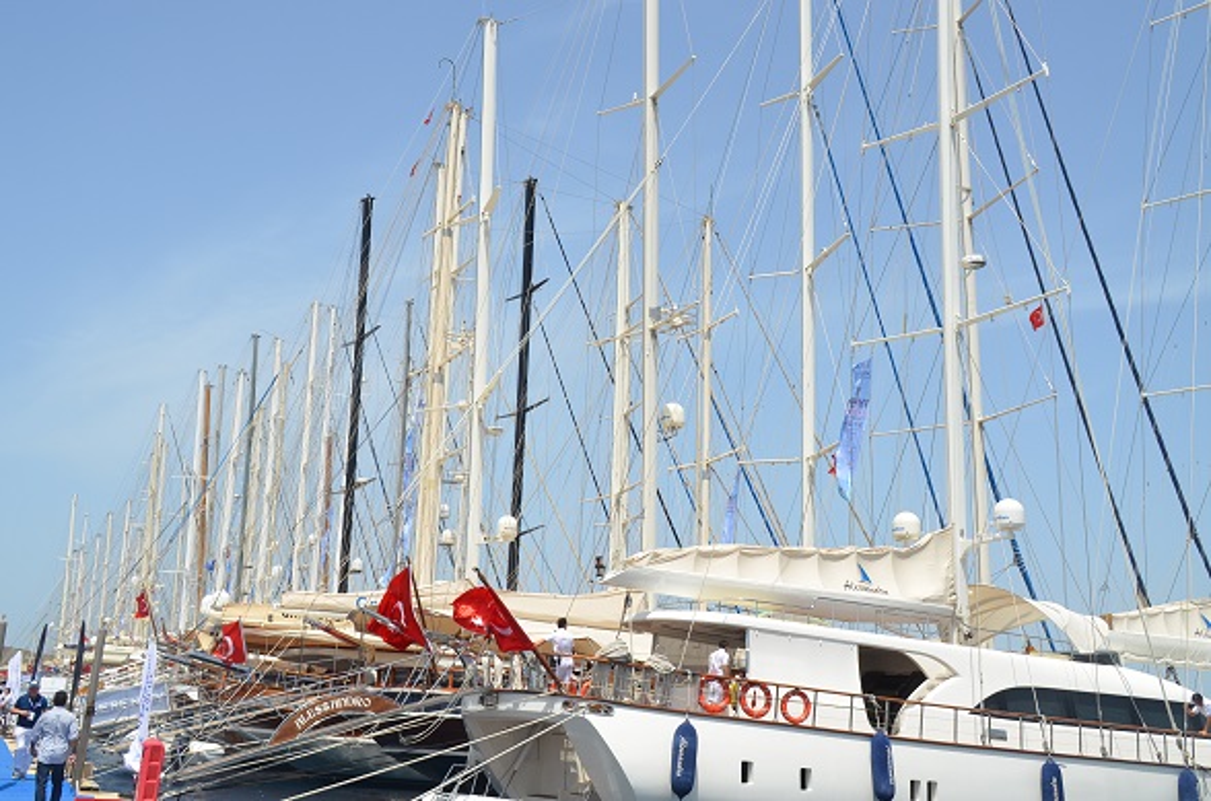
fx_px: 1409
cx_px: 606
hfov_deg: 46.5
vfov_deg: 31.7
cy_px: 400
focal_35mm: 42
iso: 100
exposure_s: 1/320
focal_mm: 28
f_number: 9
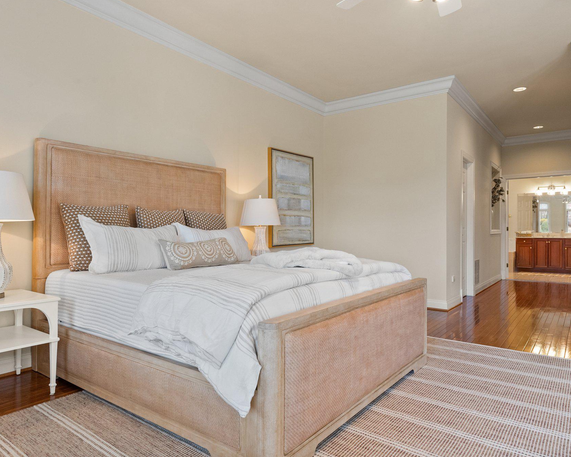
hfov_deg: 72.4
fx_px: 389
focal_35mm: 23
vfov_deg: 60.9
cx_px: 255
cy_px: 225
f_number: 10
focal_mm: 20
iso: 640
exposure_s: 1/6
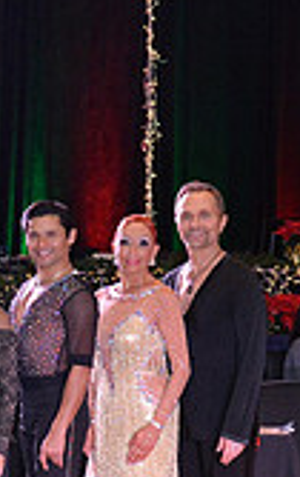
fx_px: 1745
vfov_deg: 15.5
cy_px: 361
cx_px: -300
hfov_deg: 9.2
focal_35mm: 134
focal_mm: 38
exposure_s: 1/200
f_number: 6.3
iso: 2500
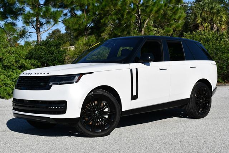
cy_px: 76
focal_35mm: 58
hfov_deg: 34.5
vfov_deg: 23.4
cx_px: 114
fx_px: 369
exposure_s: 1/320
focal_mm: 29
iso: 100
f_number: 9
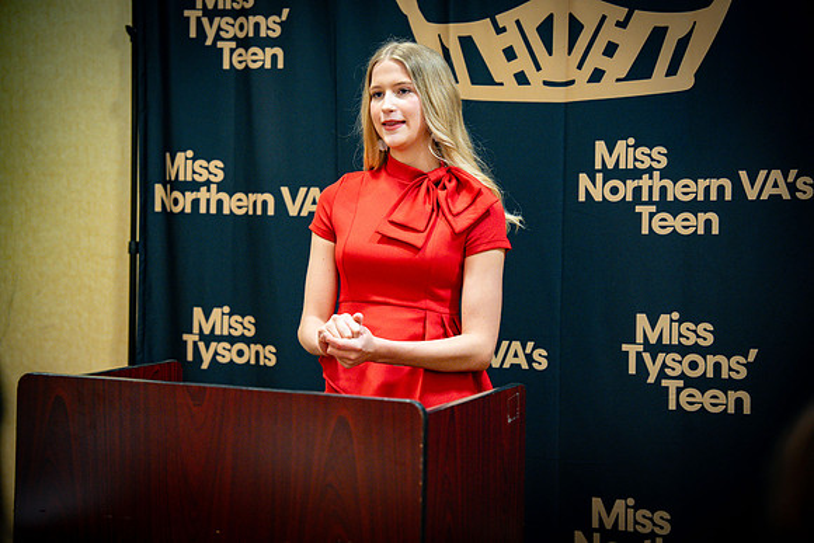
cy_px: 272
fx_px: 1583
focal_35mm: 70
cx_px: 407
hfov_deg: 28.8
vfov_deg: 19.5
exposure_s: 1/125
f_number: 2.8
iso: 1600
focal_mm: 70
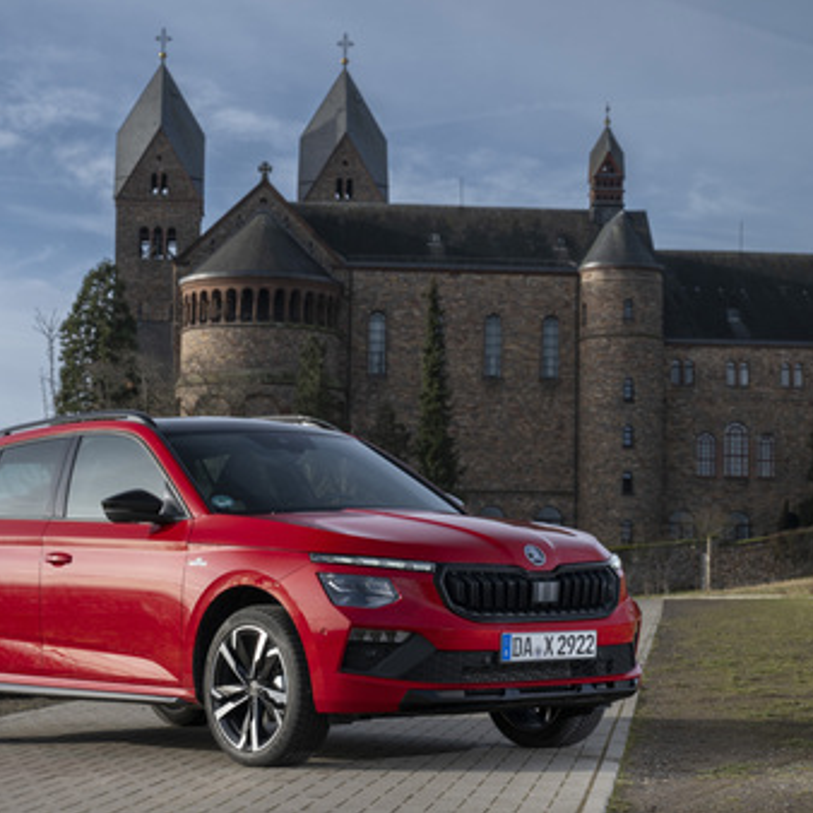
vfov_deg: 19.3
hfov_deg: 19.2
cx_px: 287
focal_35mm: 90
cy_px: 406
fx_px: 2391
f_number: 8
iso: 200
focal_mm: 70
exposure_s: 1/200
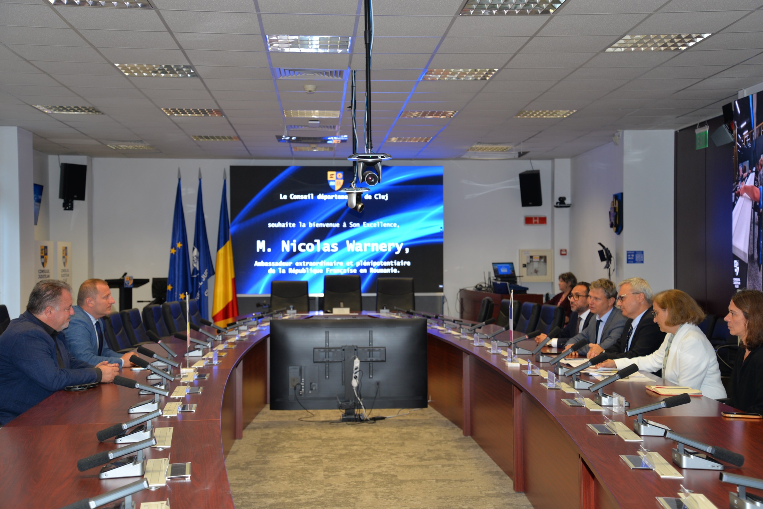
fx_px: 1103
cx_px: 382
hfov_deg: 38.2
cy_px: 254
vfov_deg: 26.0
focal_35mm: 52
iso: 400
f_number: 4.2
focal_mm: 52
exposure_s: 1/60
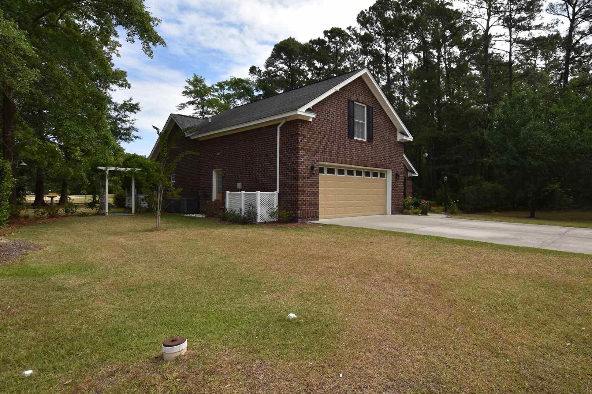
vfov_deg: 64.5
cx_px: 346
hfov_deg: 86.1
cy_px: 188
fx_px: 312
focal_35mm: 19
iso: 100
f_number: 8
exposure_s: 1/200
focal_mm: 10
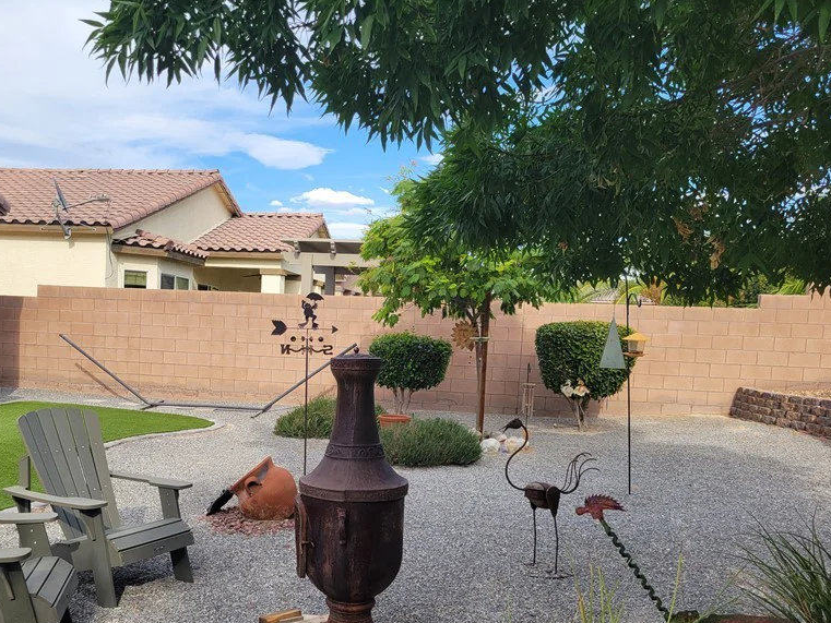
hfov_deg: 52.1
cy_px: 392
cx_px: 319
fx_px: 840
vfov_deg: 40.4
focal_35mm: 35
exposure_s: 1/1148
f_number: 1.8
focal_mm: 5.4
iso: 40
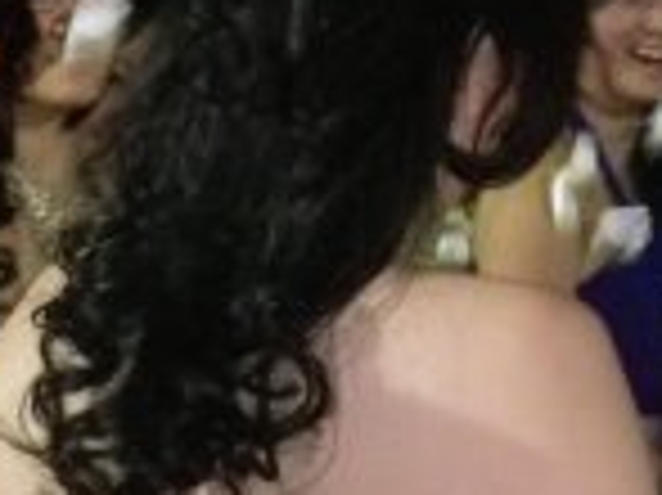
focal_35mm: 261
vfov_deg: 5.7
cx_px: 802
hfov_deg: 7.5
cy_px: 126
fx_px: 4987
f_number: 5.2
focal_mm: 14.9
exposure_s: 1/80
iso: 800
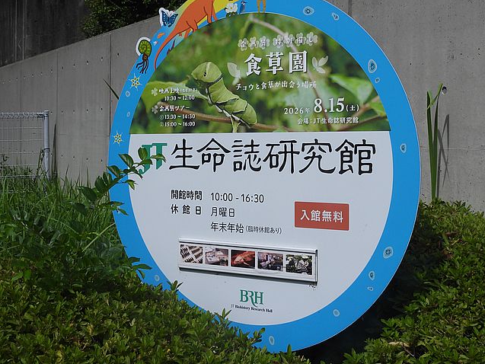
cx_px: 255
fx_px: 827
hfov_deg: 32.7
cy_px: 142
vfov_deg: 24.8
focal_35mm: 59
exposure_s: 1/800
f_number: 7.1
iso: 100
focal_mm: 8.4
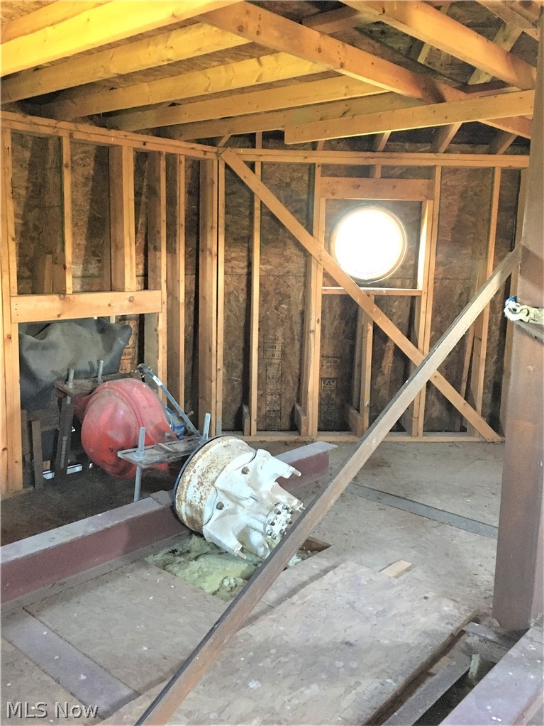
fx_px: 608
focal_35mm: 29
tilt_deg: -12.0
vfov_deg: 61.7
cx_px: 272
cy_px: 363
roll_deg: -3.9
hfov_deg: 48.2
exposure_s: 1/15
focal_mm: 4.15
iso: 320
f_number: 2.2
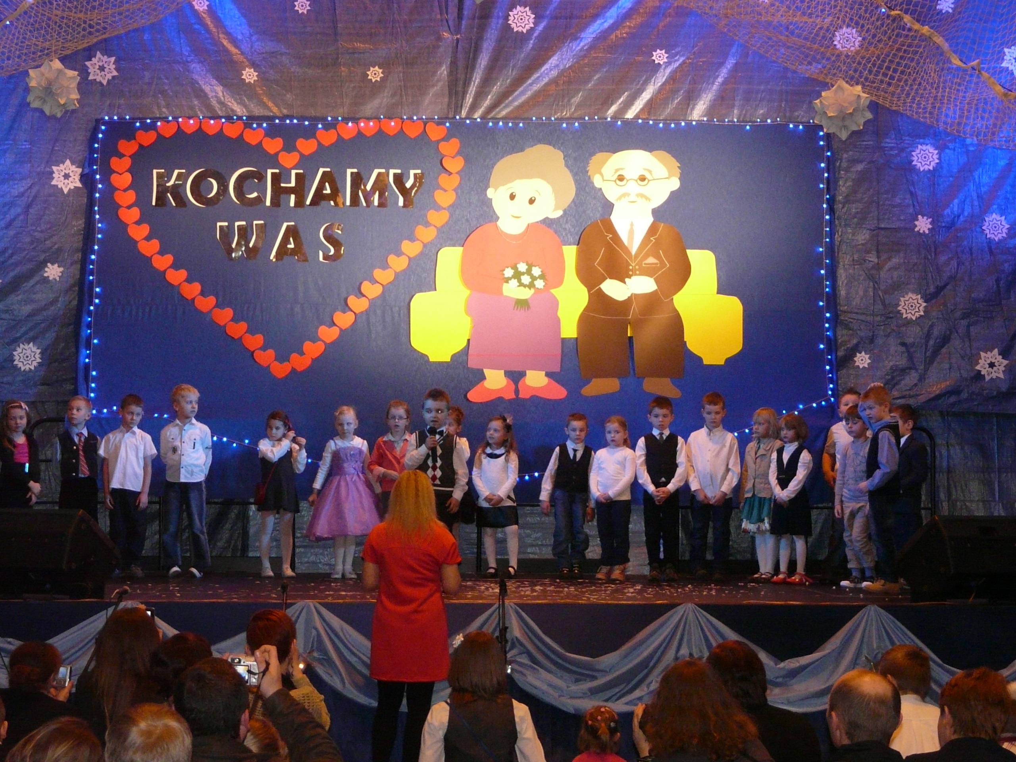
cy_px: 381
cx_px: 508
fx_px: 2084
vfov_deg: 20.7
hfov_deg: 27.4
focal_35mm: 71
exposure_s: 1/50
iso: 320
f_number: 3.2
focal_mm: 9.2
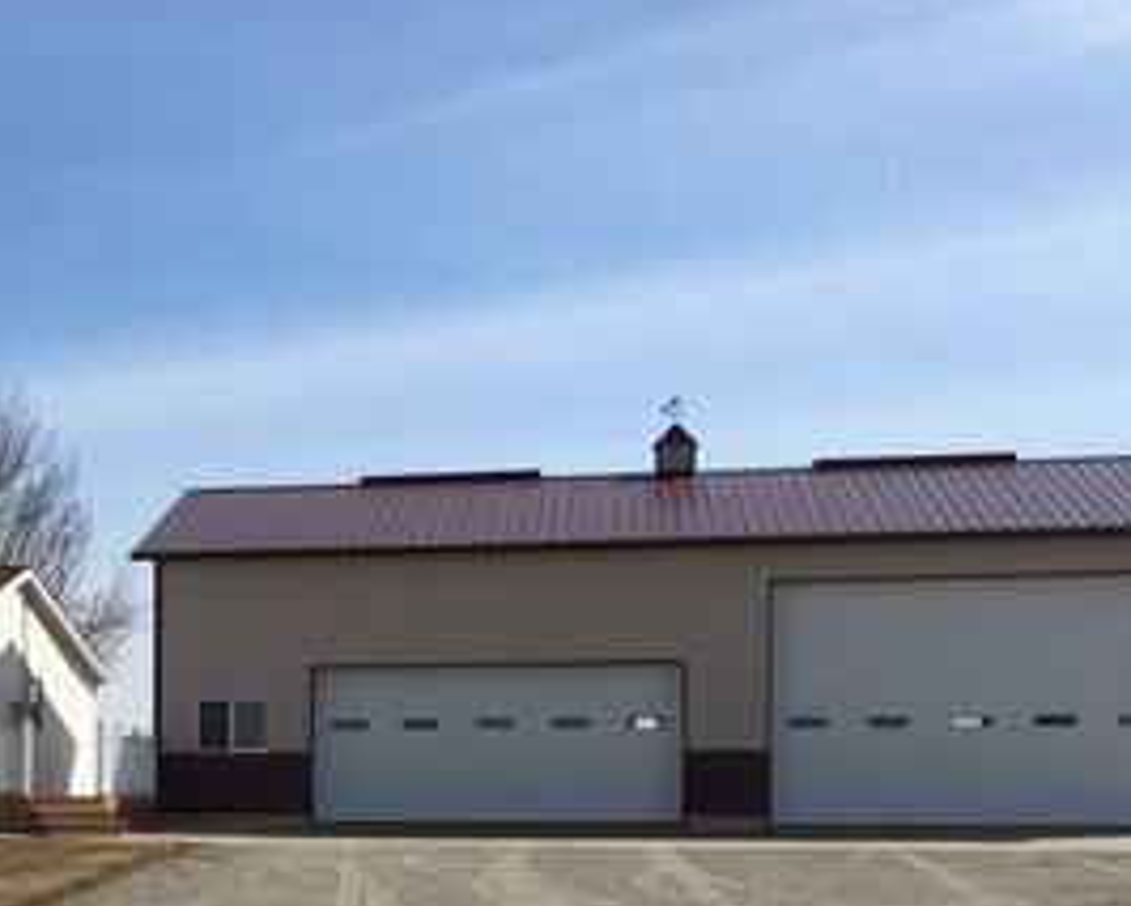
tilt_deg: +0.2
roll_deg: -0.8
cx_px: -4
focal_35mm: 68
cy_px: 838
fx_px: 2277
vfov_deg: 21.9
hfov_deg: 26.4
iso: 32
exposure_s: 1/2639
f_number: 2.2
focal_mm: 4.15
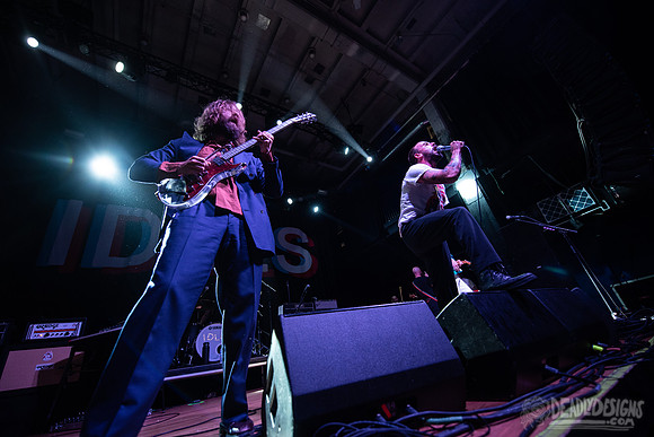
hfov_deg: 104.2
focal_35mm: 14
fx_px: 254
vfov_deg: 81.2
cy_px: 218
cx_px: 327
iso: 1600
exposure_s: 1/125
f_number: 3.2
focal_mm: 14
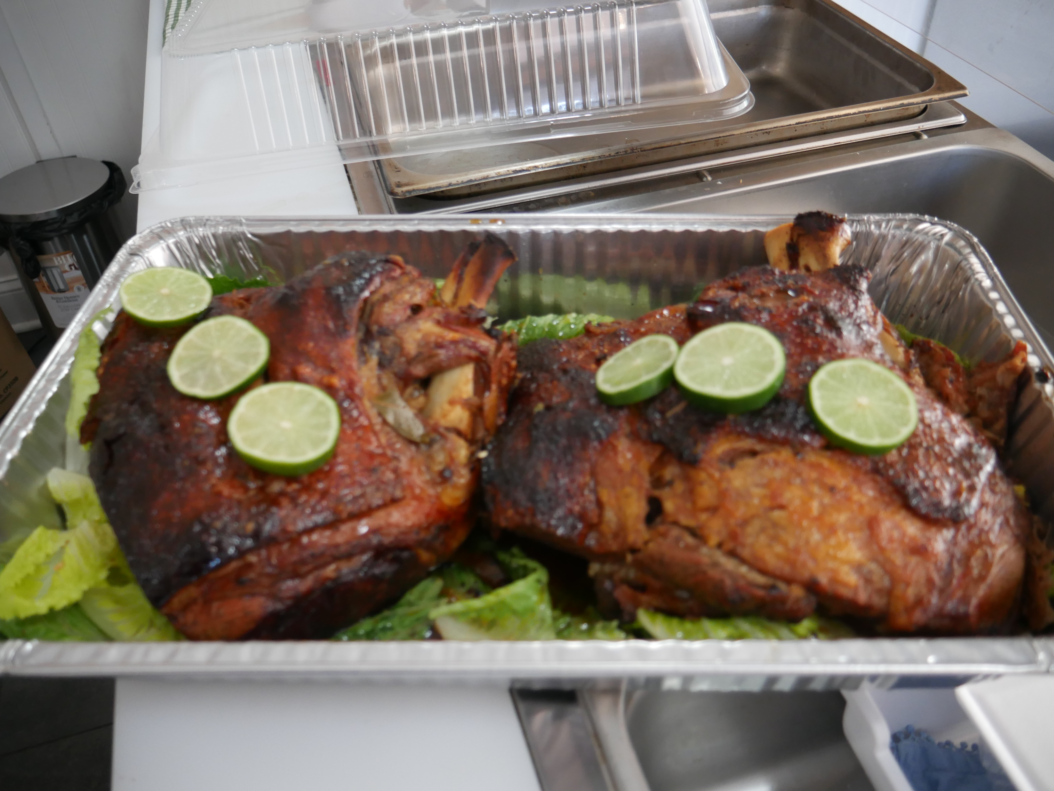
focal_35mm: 28
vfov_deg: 49.8
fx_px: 853
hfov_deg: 63.4
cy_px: 396
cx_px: 527
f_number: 3.5
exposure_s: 1/60
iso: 800
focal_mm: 14
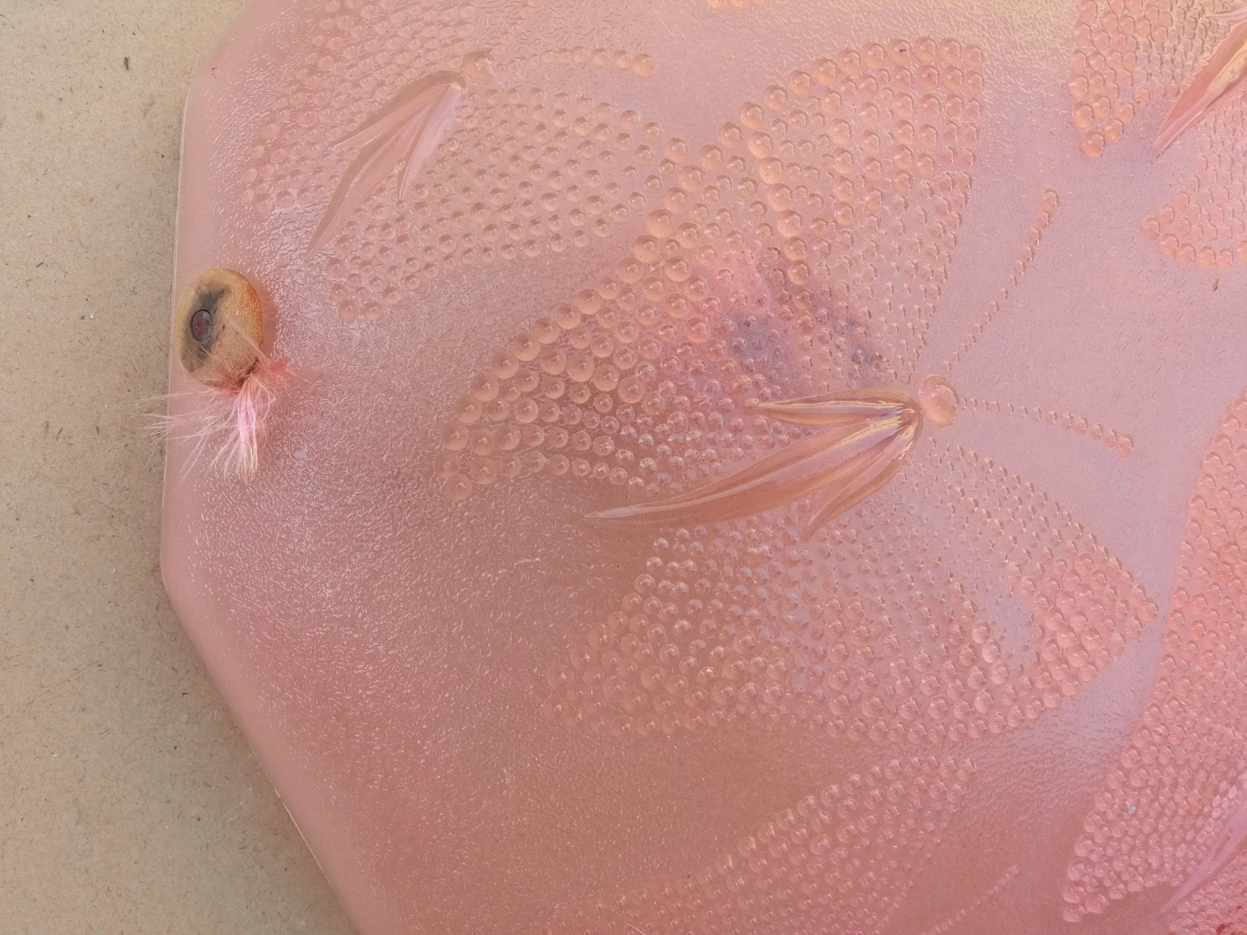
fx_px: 973
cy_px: 468
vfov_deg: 51.4
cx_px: 624
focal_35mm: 27
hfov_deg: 65.3
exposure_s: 1/100
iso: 171
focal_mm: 3.79
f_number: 2.2
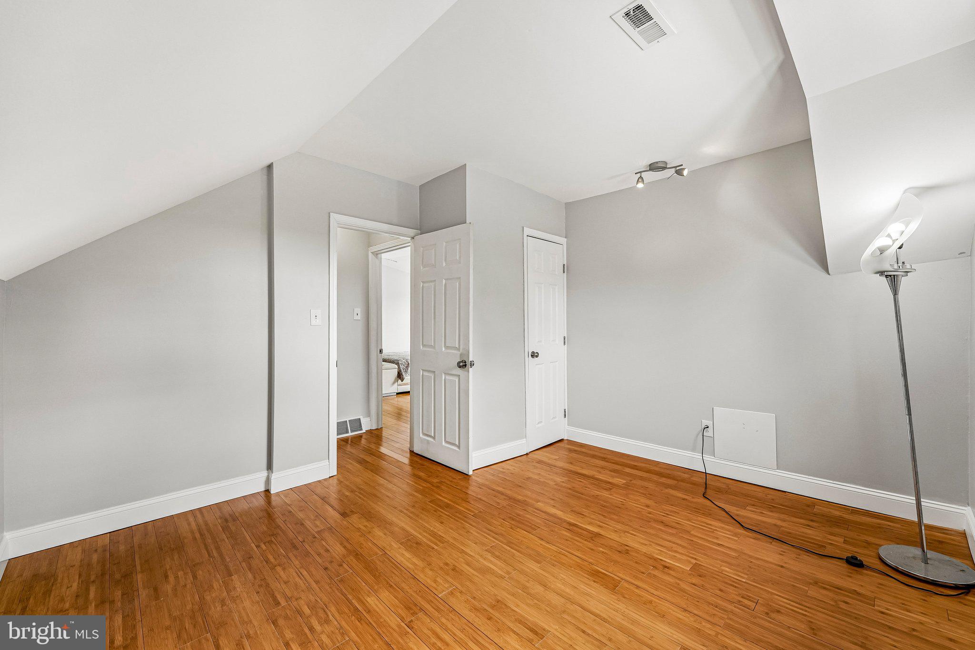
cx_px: 488
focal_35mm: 14
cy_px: 325
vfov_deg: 81.2
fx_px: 379
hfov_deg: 104.3
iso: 500
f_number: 8
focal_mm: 14
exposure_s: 1/30
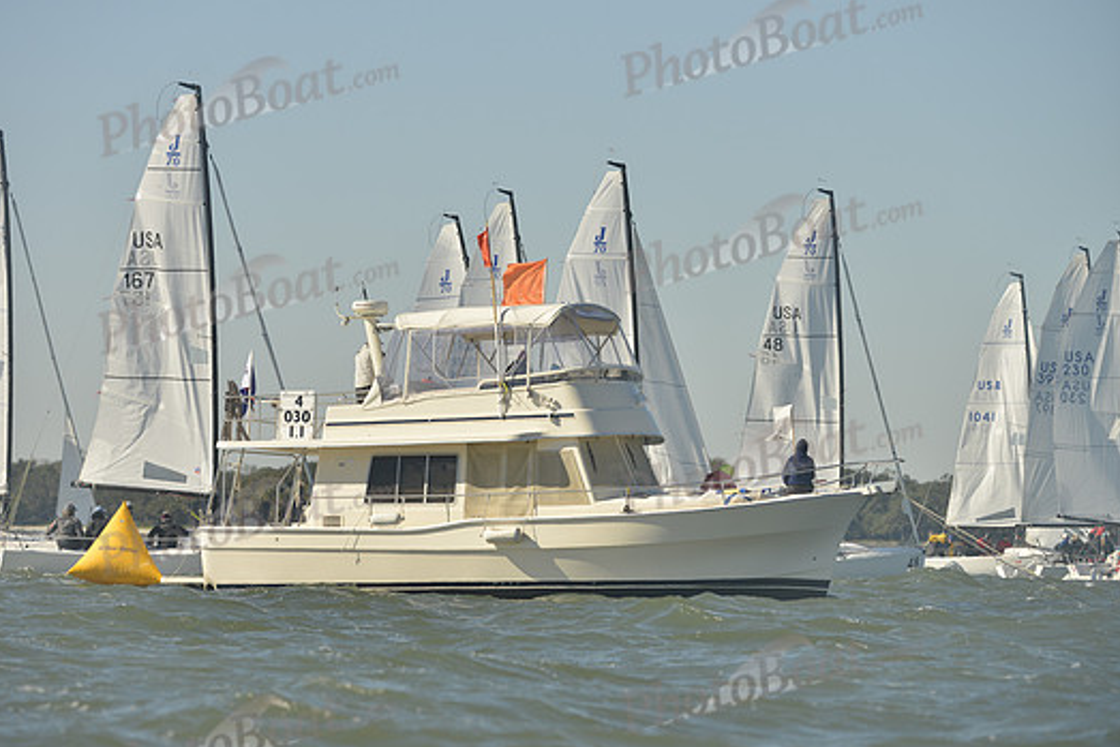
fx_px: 6908
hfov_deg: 9.3
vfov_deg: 6.2
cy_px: 380
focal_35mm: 222
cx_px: 512
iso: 200
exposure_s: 1/1600
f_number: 4.5
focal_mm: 200
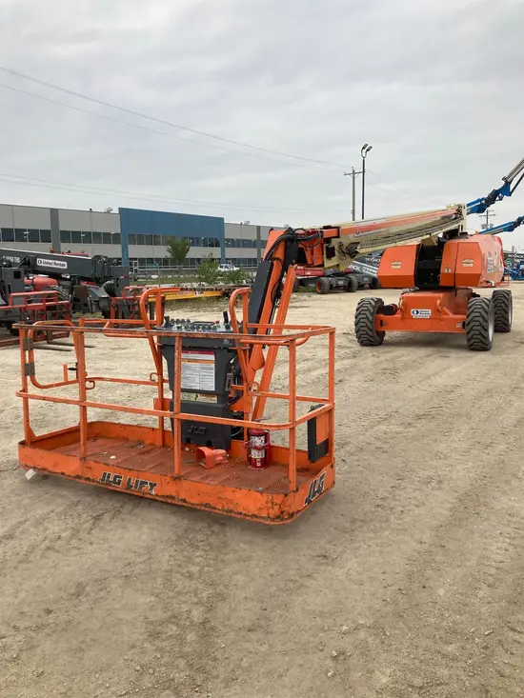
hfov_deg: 49.8
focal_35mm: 28
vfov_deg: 63.4
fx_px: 565
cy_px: 349
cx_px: 262
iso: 20
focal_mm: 3.99
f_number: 1.8
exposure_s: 1/133
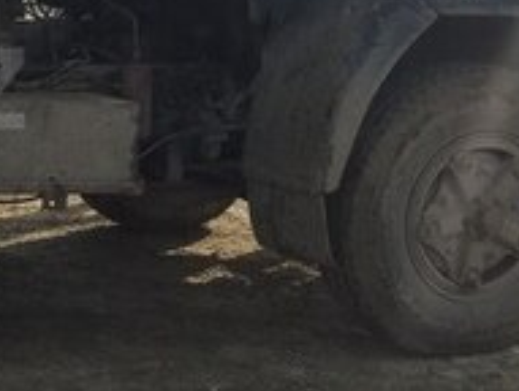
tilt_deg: -4.0
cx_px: -253
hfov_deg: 17.6
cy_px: 88
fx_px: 1502
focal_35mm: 100
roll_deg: +2.3
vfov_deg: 14.8
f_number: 2.2
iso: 32
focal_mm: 4.15
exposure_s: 1/1464
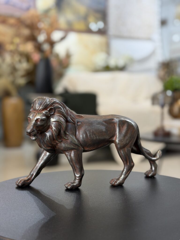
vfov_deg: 39.7
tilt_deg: -3.8
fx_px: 333
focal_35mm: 48
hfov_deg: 30.3
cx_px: 90
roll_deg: +0.5
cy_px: 120
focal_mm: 6.76
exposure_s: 1/60
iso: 100
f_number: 1.78
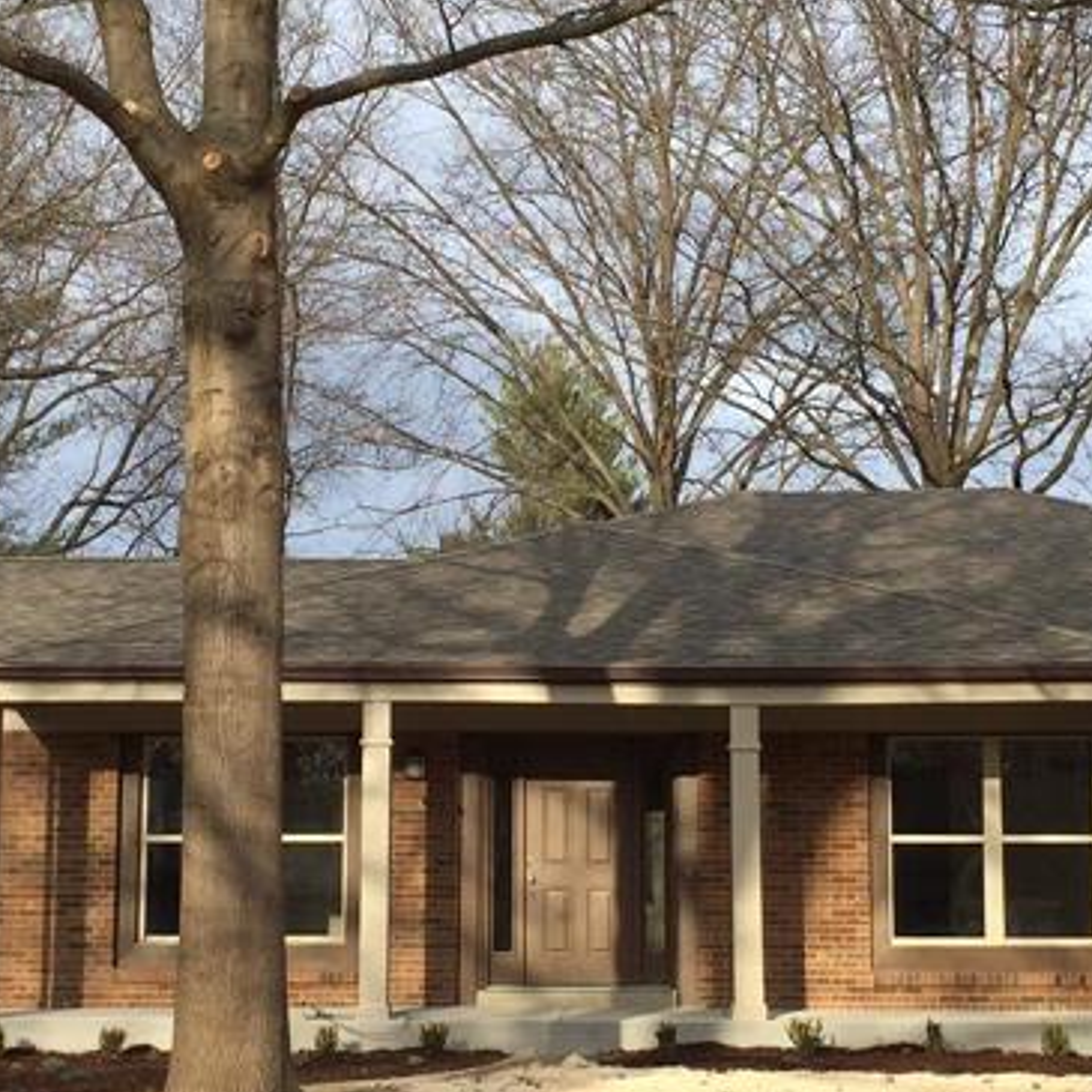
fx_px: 2570
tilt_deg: +7.1
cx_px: 539
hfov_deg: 24.0
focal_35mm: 72
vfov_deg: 24.0
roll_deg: +1.4
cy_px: 518
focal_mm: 4.15
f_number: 2.2
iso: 32
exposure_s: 1/807
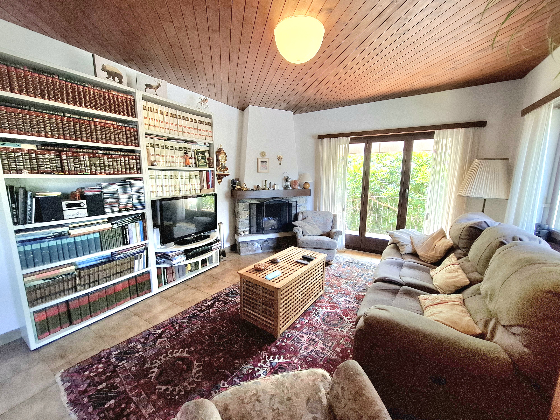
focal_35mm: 13
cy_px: 210
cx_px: 280
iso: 125
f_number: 2.2
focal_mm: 1.74
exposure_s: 1/50
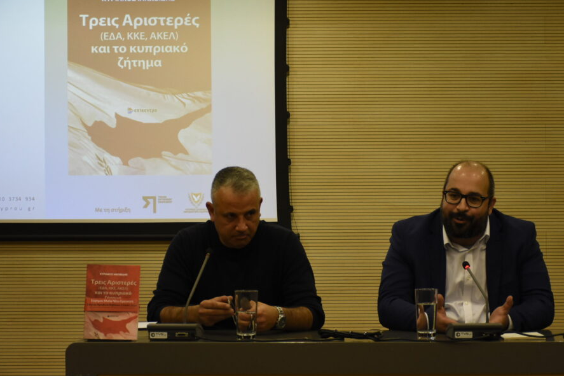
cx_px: 317
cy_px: 188
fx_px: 1629
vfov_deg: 13.2
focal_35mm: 104
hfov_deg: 19.6
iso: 1600
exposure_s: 1/160
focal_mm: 60
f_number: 5
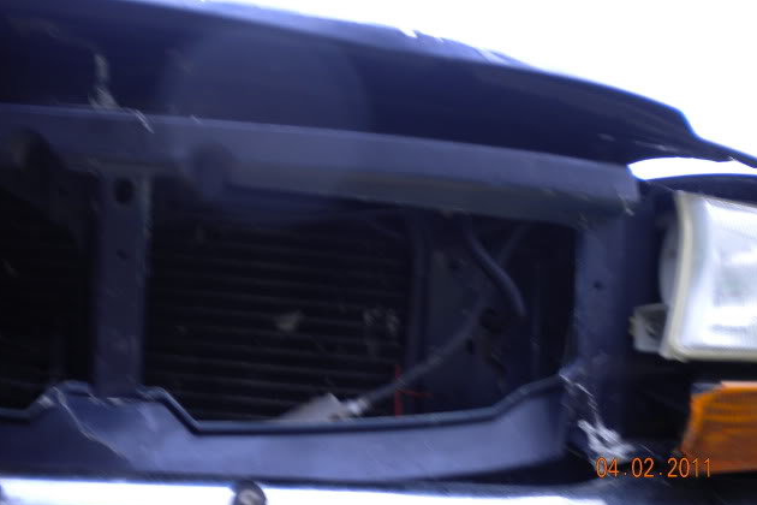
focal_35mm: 37
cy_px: 239
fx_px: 778
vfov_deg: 35.9
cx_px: 376
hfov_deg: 51.9
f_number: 3.1
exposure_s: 1/68
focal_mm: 6.3
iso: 80
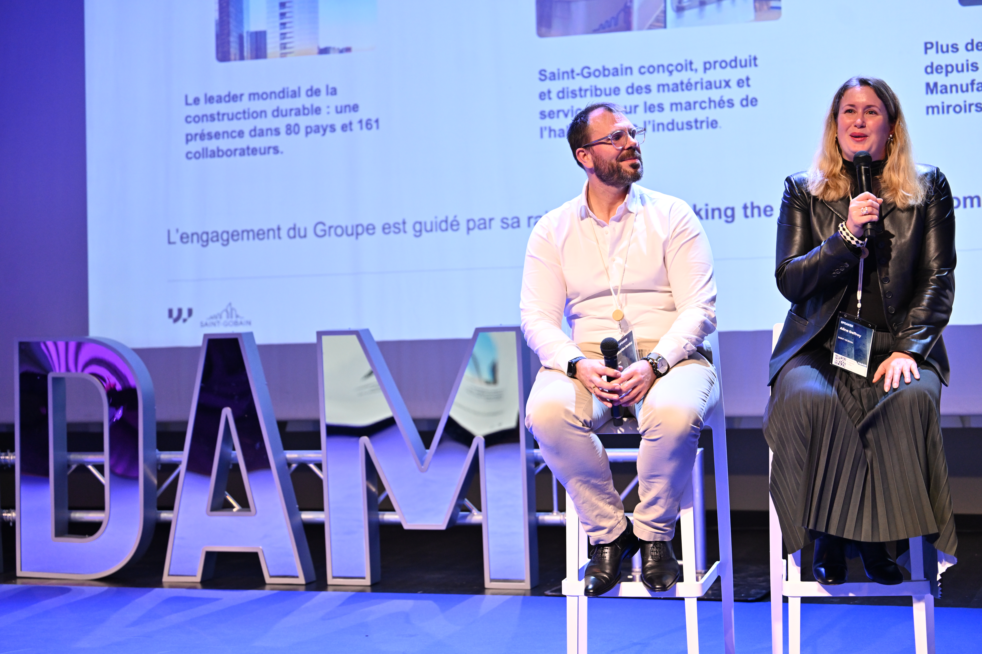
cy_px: 327
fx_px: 2018
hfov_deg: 27.3
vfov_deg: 18.4
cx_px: 491
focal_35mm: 74
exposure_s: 1/200
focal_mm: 74
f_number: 2.8
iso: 1600
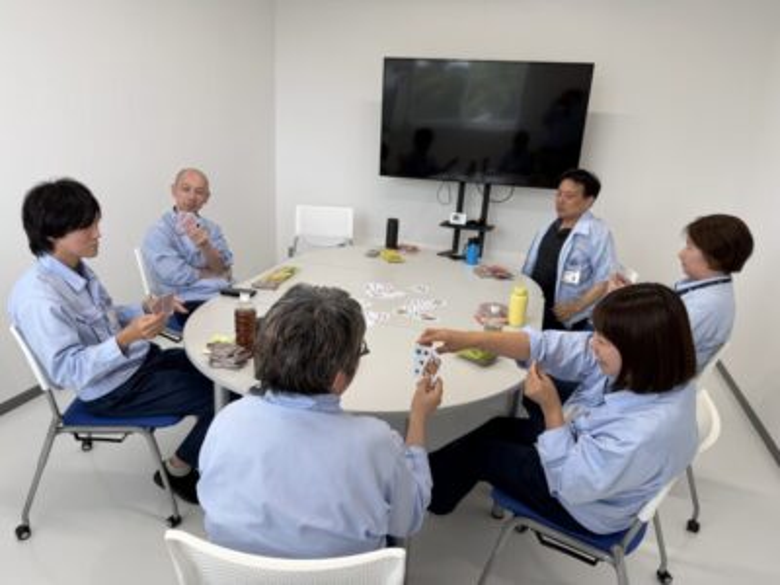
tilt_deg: -18.5
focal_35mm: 24
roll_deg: -2.6
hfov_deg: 71.6
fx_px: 541
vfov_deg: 56.8
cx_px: 390
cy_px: 292
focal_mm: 6.76
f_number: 1.78
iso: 64
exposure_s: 1/171
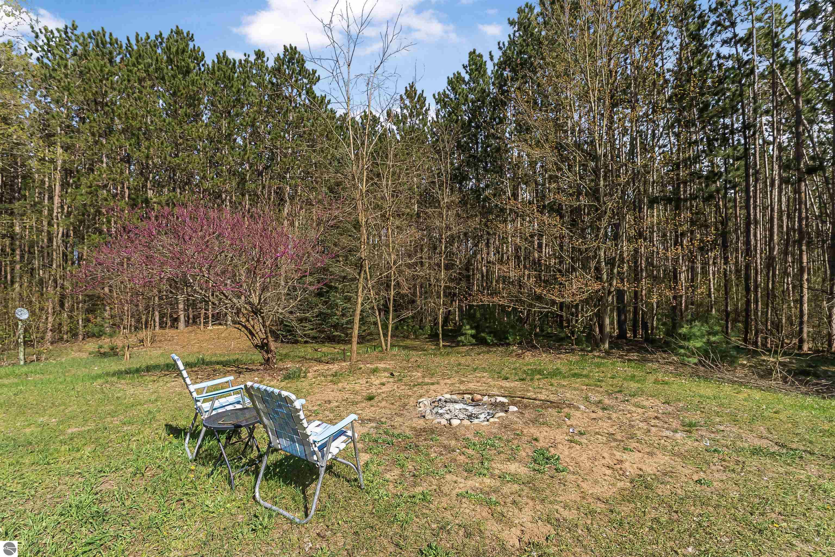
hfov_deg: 99.2
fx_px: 355
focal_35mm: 15
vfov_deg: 76.3
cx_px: 418
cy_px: 278
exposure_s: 1/250
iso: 640
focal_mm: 15.3
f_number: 16
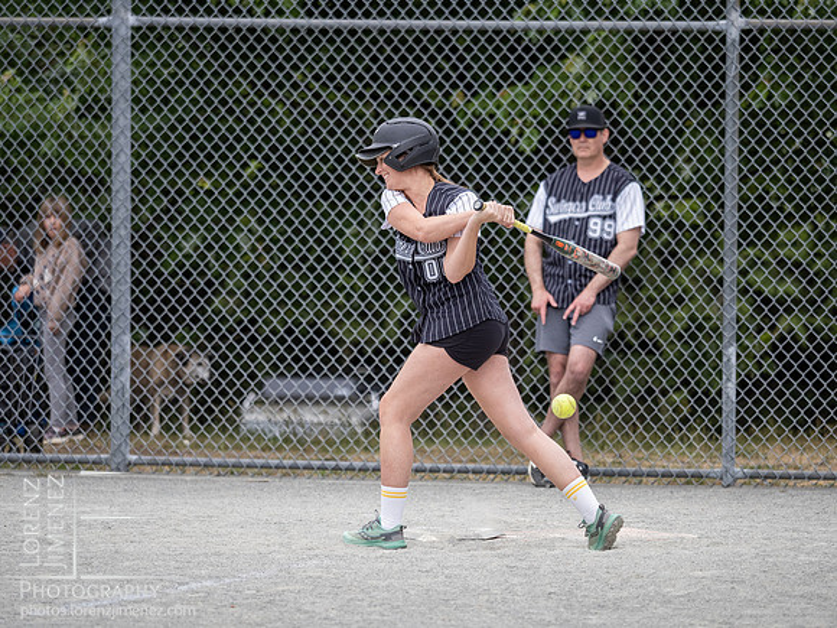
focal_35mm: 300
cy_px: 314
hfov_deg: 6.6
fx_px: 7254
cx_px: 418
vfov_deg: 5.0
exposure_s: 1/1600
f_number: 2.8
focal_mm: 150
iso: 640
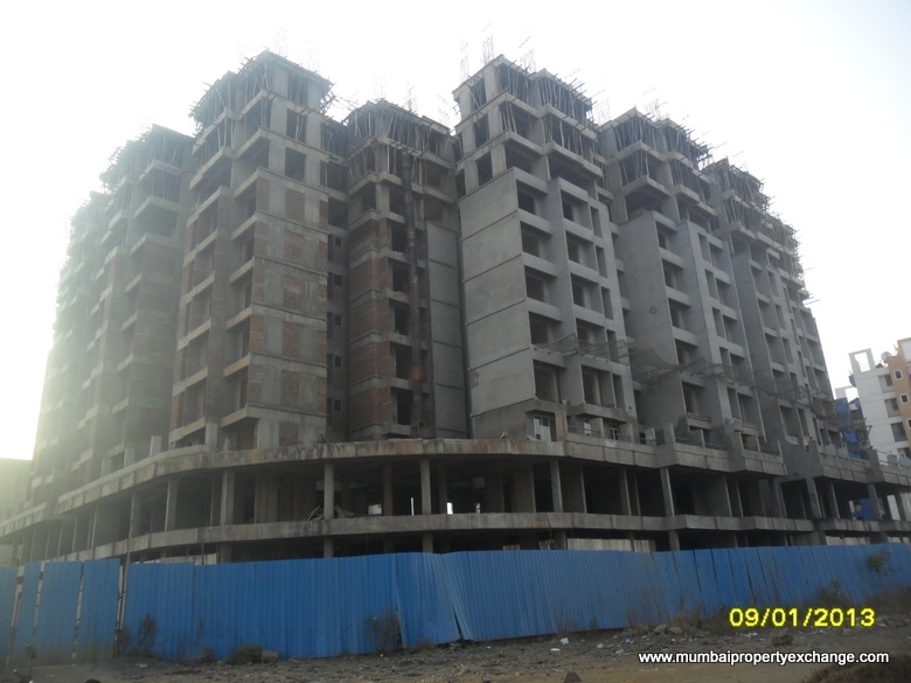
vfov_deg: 51.4
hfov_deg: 65.3
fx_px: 711
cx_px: 456
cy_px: 342
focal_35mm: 27
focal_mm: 4.9
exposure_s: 1/250
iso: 100
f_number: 3.5
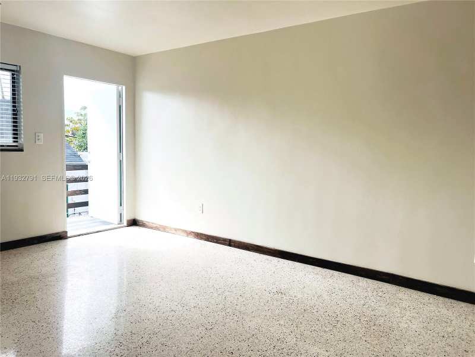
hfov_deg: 67.3
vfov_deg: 53.1
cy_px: 178
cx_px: 238
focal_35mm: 26
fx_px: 357
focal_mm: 5.7
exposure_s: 1/1449
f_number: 1.5
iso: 50
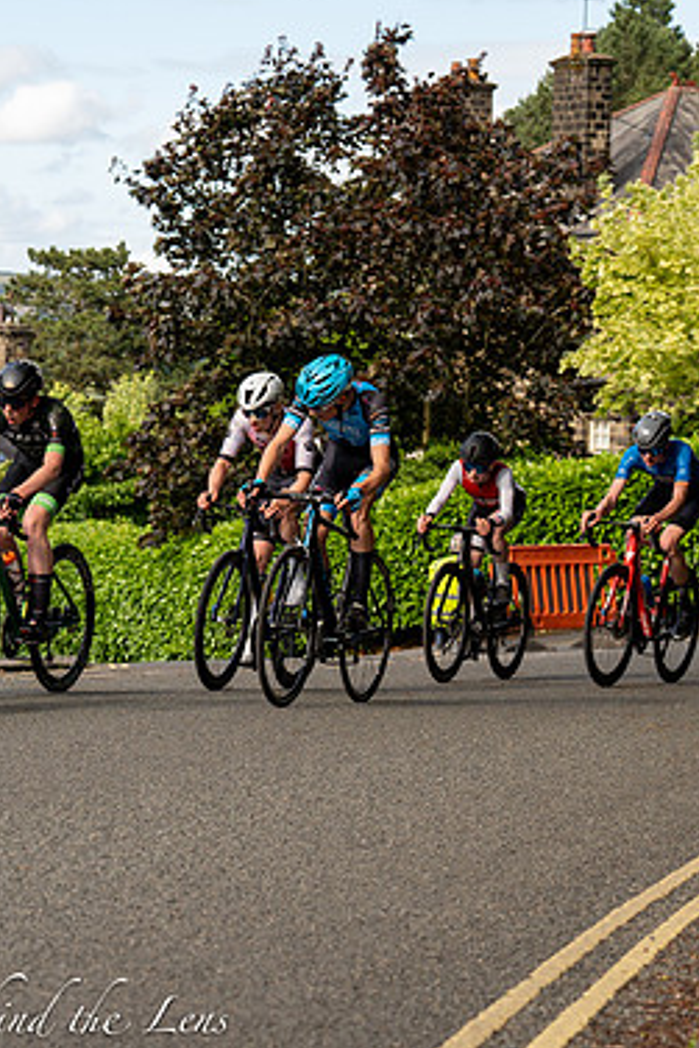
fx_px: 3142
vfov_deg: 18.9
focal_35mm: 108
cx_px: -22
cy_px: 517
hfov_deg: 12.5
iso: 400
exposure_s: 1/640
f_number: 6.3
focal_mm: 70
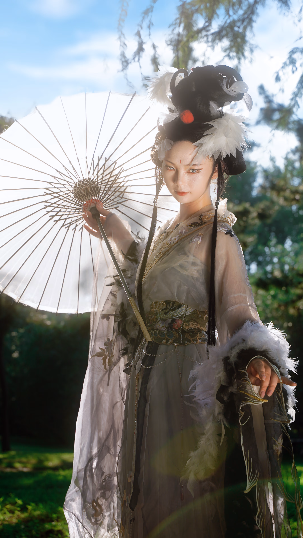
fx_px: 1085
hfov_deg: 15.9
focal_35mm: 76
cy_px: 270
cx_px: 139
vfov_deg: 27.9
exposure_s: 1/200
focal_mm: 72
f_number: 6.3
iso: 100
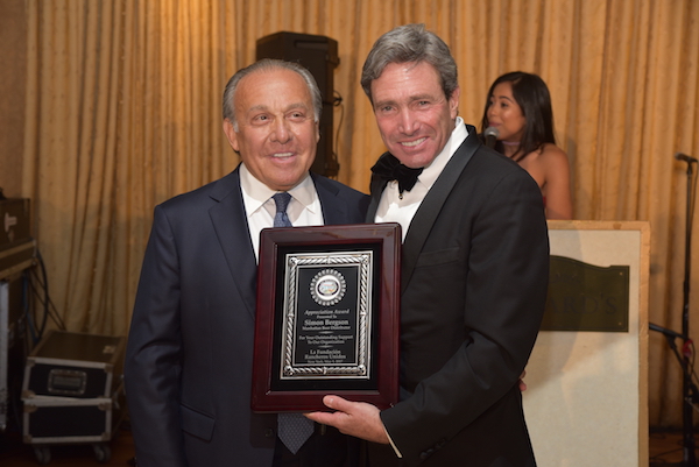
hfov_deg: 30.9
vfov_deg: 21.0
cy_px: 234
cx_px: 350
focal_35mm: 65
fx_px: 1263
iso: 400
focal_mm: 65
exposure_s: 1/60
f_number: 5.6
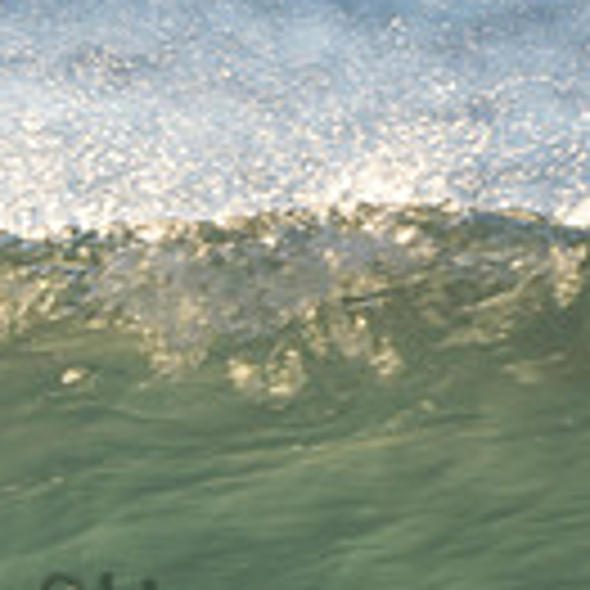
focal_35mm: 2822
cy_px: 556
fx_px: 54417
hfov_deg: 0.6
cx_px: -320
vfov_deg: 0.6
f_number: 5.6
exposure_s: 1/400
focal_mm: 500
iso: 200
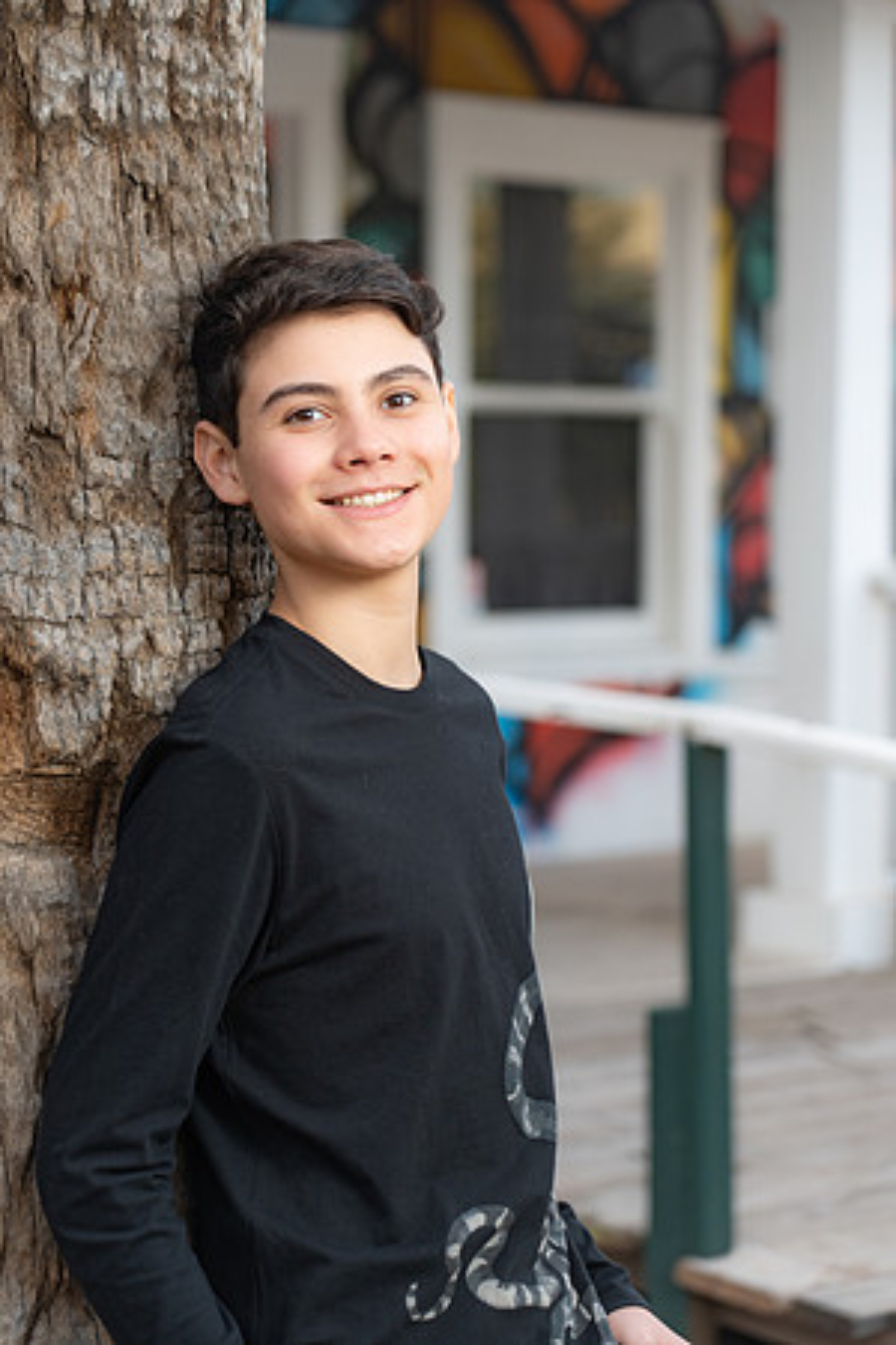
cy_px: 672
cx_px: 448
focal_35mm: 105
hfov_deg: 13.0
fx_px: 3920
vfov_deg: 19.5
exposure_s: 1/250
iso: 250
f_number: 4
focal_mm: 105
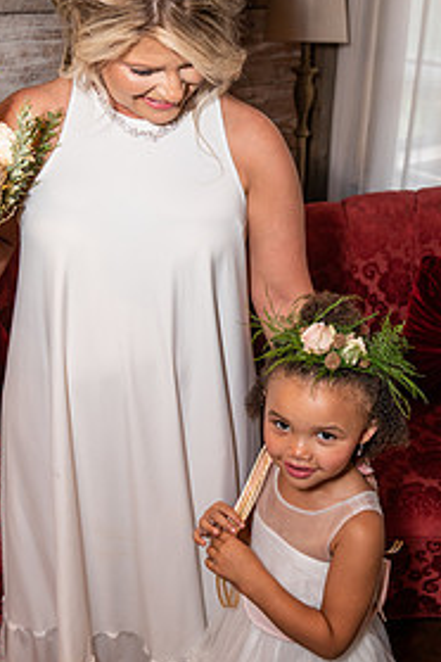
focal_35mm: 42
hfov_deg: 31.9
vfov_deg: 46.4
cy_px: 349
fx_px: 772
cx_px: 228
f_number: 4
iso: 1000
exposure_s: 1/100
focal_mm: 26
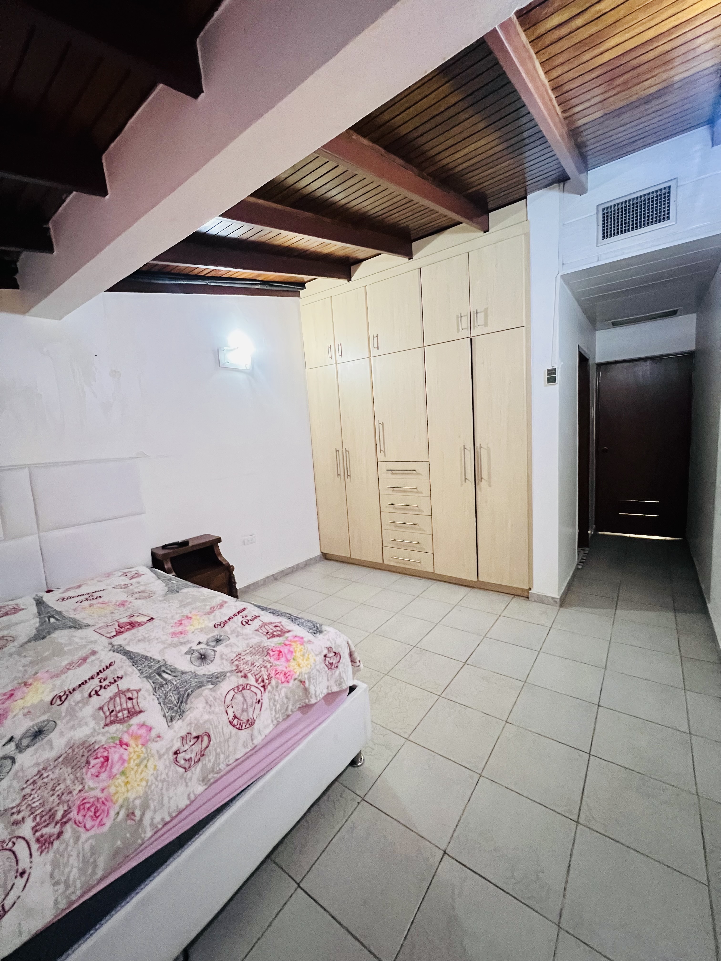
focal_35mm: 13
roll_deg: +2.7
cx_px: 360
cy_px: 480
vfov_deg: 106.2
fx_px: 361
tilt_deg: -7.1
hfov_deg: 89.9
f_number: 1.8
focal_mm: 1.57
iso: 800
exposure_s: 1/40
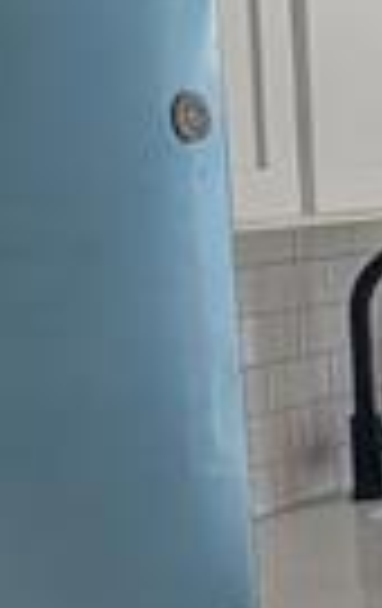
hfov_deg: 8.8
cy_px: 266
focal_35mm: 96
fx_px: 1591
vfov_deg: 21.6
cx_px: 1389
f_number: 1.7
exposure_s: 1/2016
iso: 55
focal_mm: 2.02
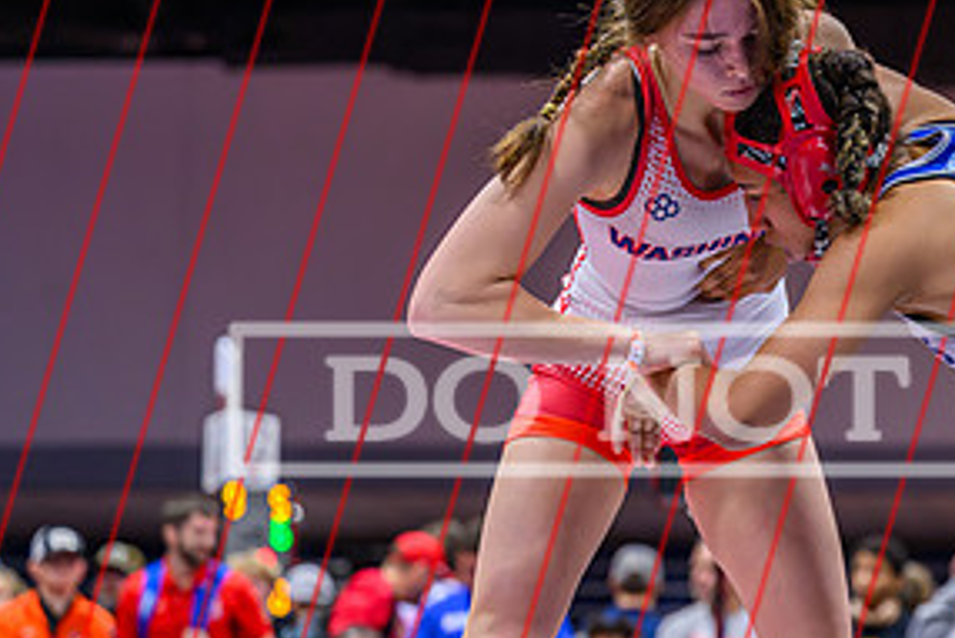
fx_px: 3769
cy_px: 423
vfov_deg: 9.7
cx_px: 848
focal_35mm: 142
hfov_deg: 14.3
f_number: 2.8
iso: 3200
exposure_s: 1/800
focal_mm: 70
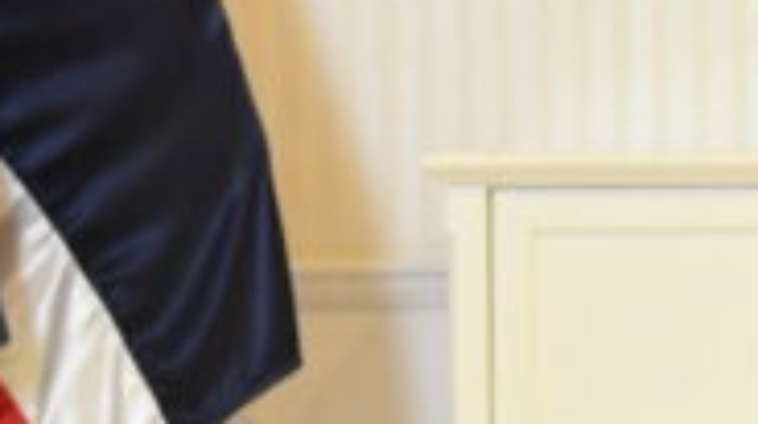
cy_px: 327
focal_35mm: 280
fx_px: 5621
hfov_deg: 7.7
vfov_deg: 4.3
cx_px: 877
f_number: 4
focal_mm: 48
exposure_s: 1/200
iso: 2500
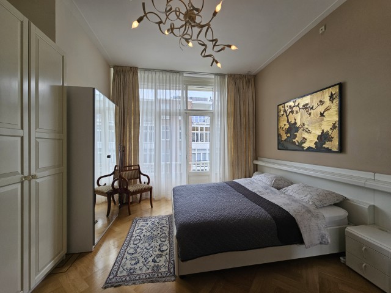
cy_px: 146
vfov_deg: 89.9
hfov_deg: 106.2
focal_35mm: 13
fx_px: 147
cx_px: 196
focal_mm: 2.2
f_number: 2.2
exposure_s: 1/131
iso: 50
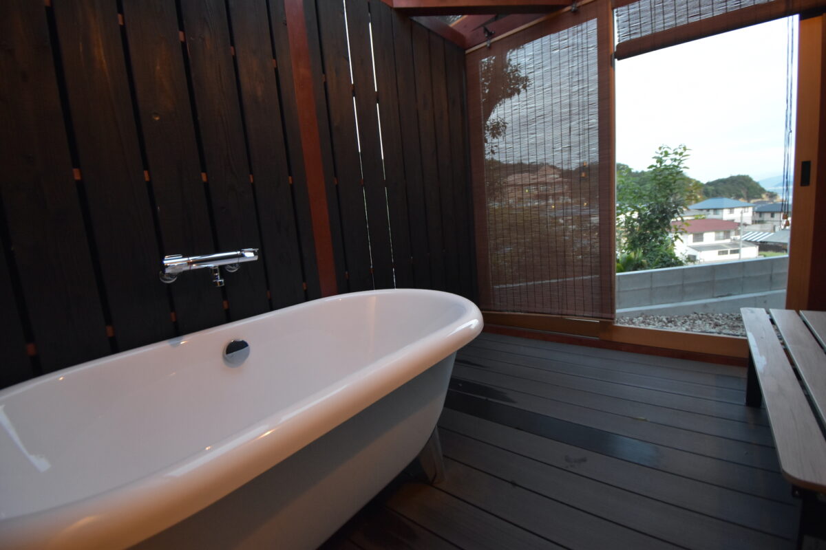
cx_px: 413
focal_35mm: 15
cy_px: 275
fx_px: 344
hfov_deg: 100.4
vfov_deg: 77.3
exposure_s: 1/20
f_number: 4.5
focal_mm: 10
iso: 1600
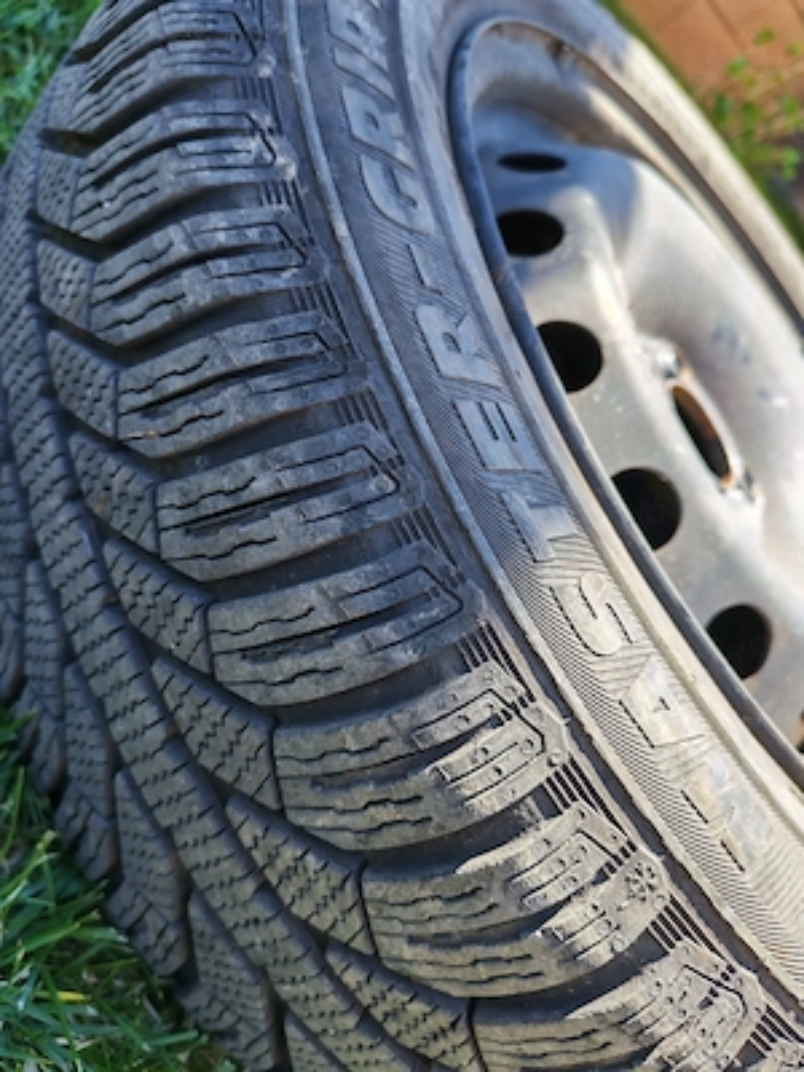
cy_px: 536
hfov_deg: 51.4
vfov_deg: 65.3
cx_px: 402
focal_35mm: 27
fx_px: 836
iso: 50
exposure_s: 1/160
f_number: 1.9
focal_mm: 6.12
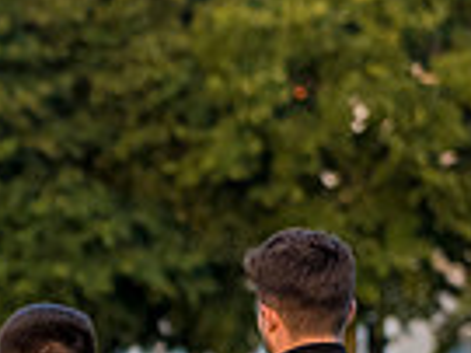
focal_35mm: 639
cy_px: 669
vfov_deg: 2.3
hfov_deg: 3.1
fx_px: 8687
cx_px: -452
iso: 1600
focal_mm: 135
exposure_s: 1/640
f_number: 4.5
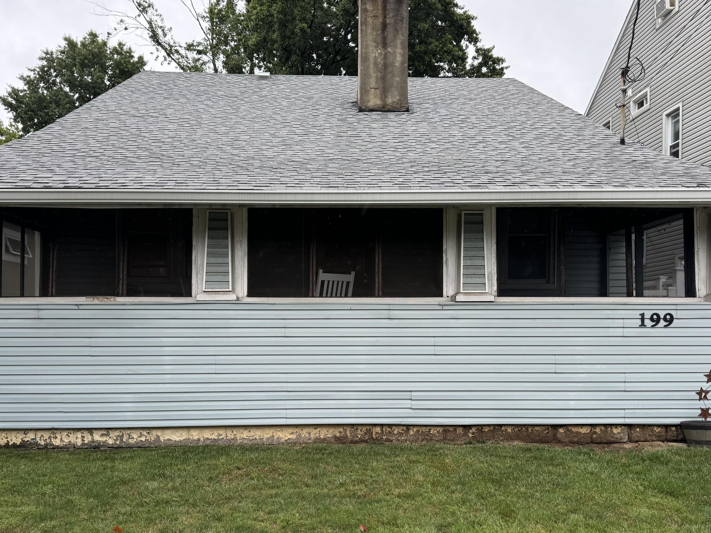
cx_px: 344
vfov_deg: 46.4
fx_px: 616
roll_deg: -0.5
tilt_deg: -0.9
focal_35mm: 30
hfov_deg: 60.0
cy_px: 328
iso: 80
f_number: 1.78
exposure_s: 1/387
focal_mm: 6.76
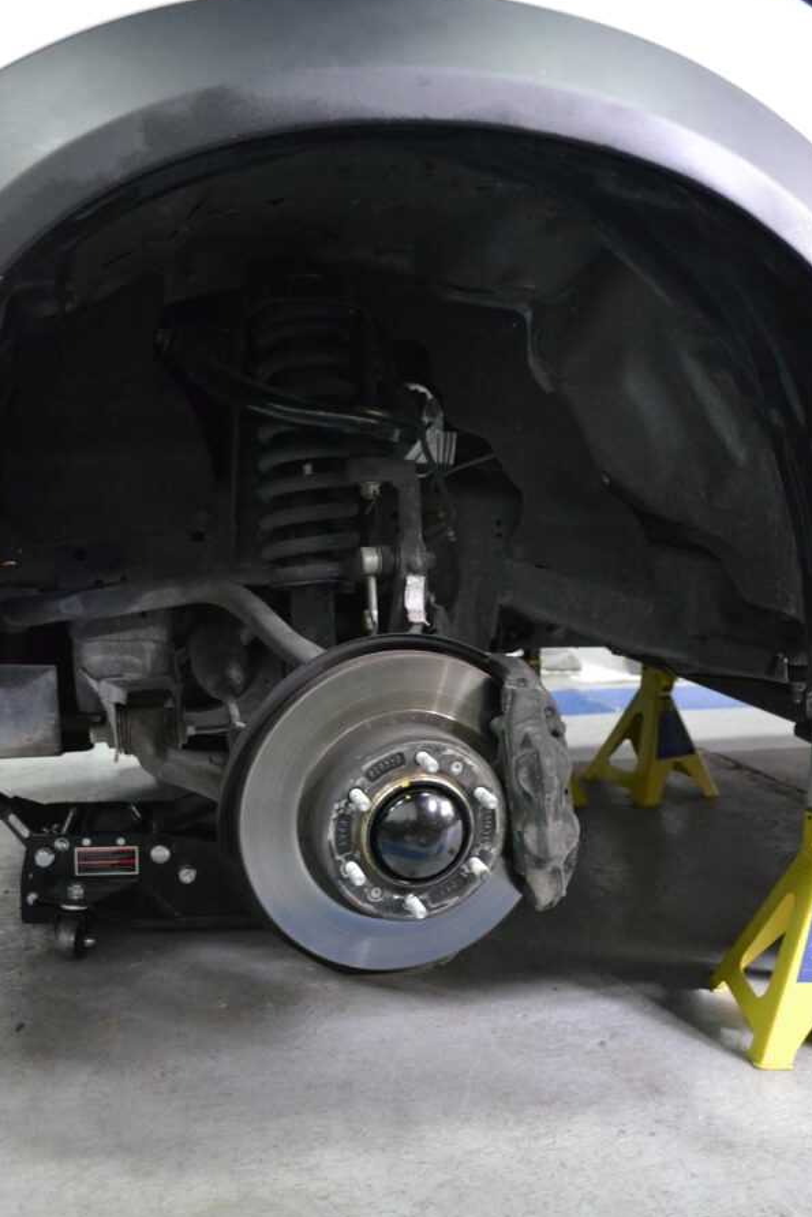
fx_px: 1048
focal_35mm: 31
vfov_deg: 60.3
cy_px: 634
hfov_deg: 42.3
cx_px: 455
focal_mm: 18
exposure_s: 1/40
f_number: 3.5
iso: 3200
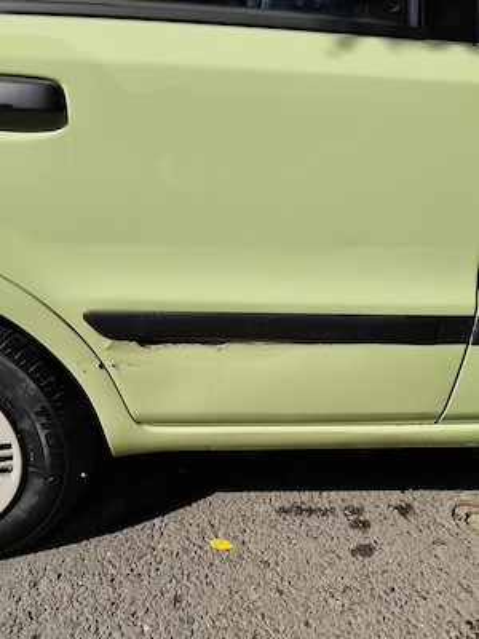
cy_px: 320
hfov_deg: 58.9
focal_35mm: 23
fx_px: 424
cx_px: 240
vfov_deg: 73.9
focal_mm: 6.19
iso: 50
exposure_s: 1/699
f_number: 1.65
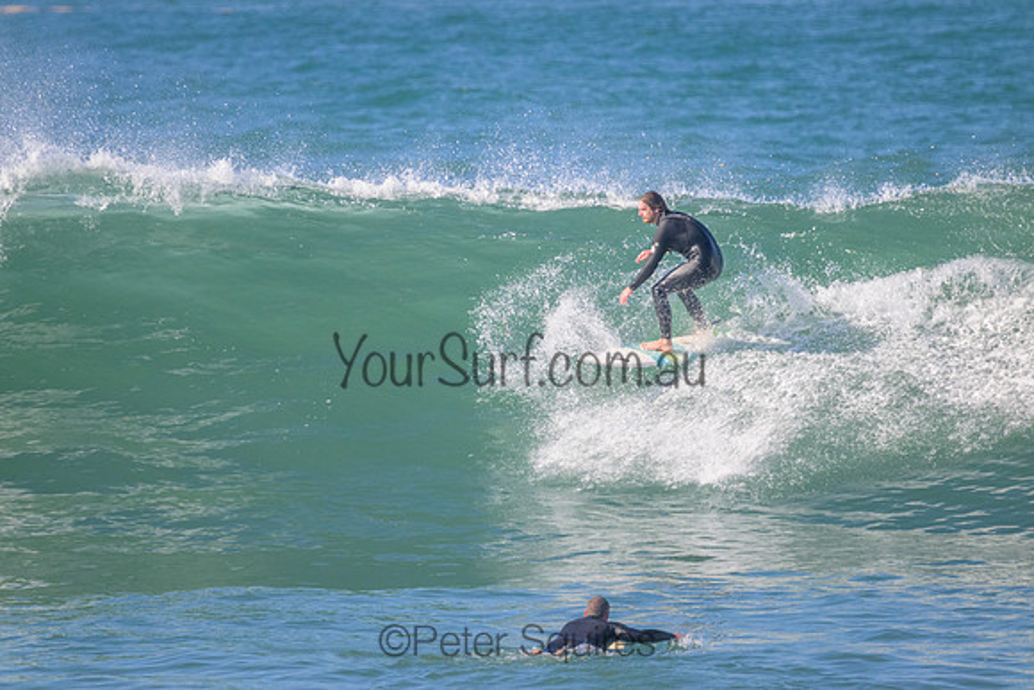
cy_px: 345
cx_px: 517
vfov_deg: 1.7
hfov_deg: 2.6
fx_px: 22982
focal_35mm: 800
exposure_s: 1/2000
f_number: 11
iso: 2000
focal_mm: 800
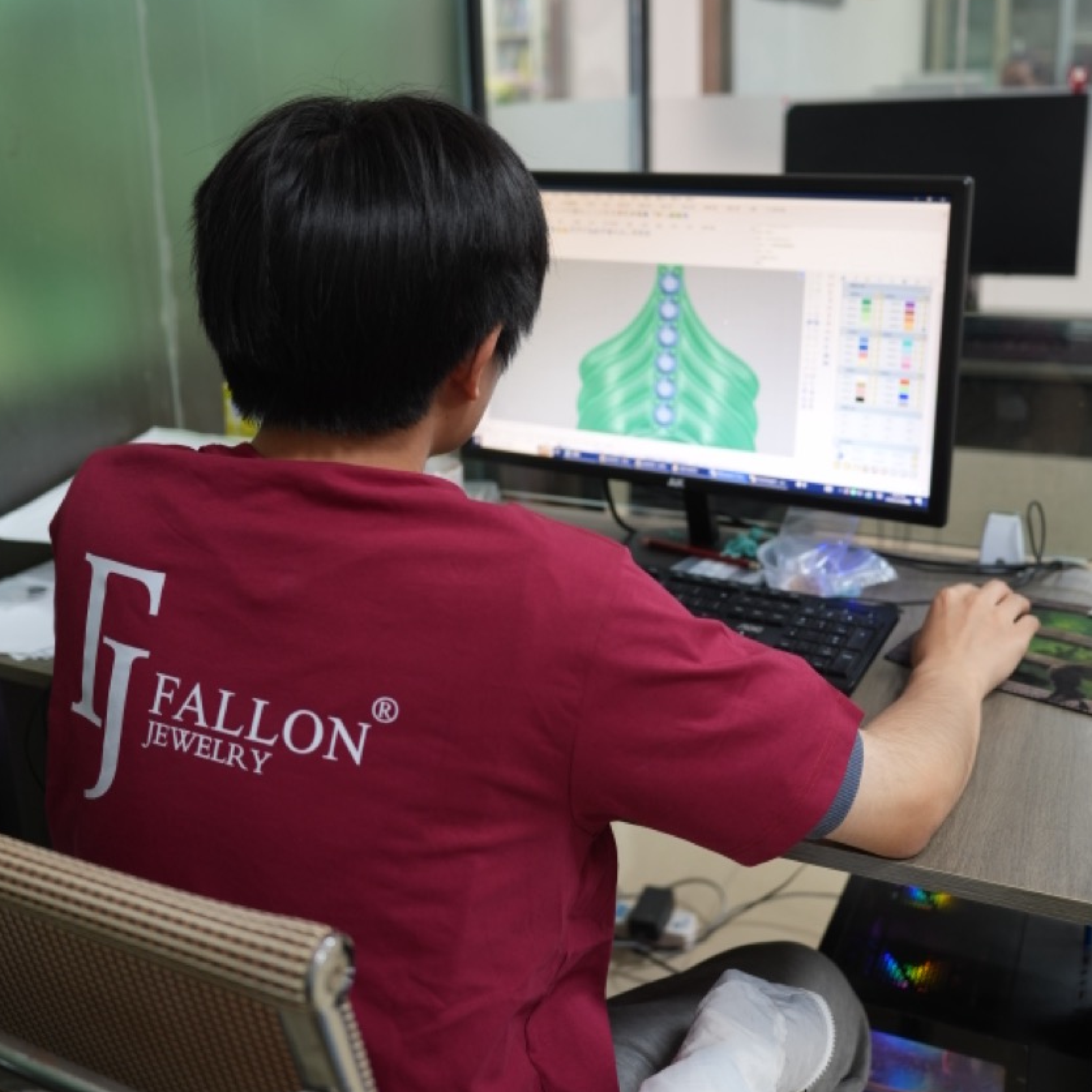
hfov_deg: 42.8
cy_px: 429
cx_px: 547
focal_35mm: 39
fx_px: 1392
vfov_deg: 42.6
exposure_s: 1/30
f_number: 2.8
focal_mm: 30
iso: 250
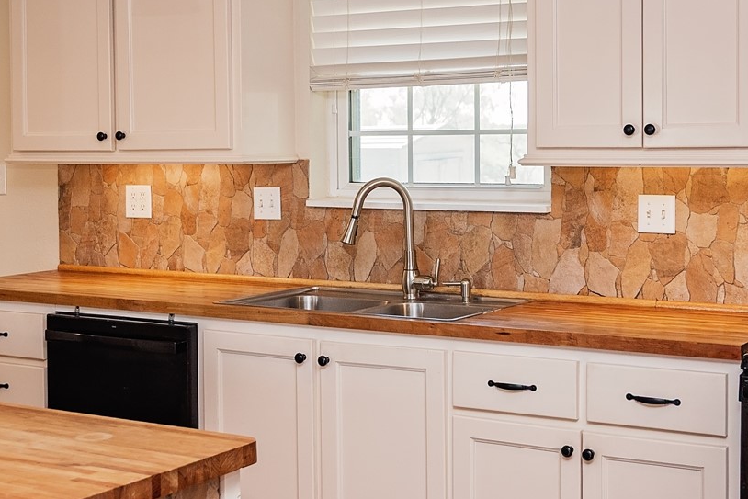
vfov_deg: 21.2
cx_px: 364
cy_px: 185
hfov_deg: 31.4
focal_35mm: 64
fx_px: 1330
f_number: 4
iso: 400
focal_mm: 24
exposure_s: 1/200
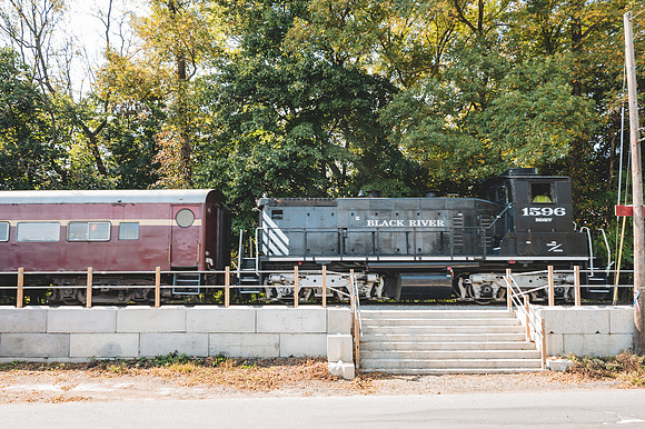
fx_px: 476
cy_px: 233
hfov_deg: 68.2
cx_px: 324
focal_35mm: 27
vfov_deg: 48.5
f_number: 5.6
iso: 160
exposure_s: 1/125
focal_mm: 24
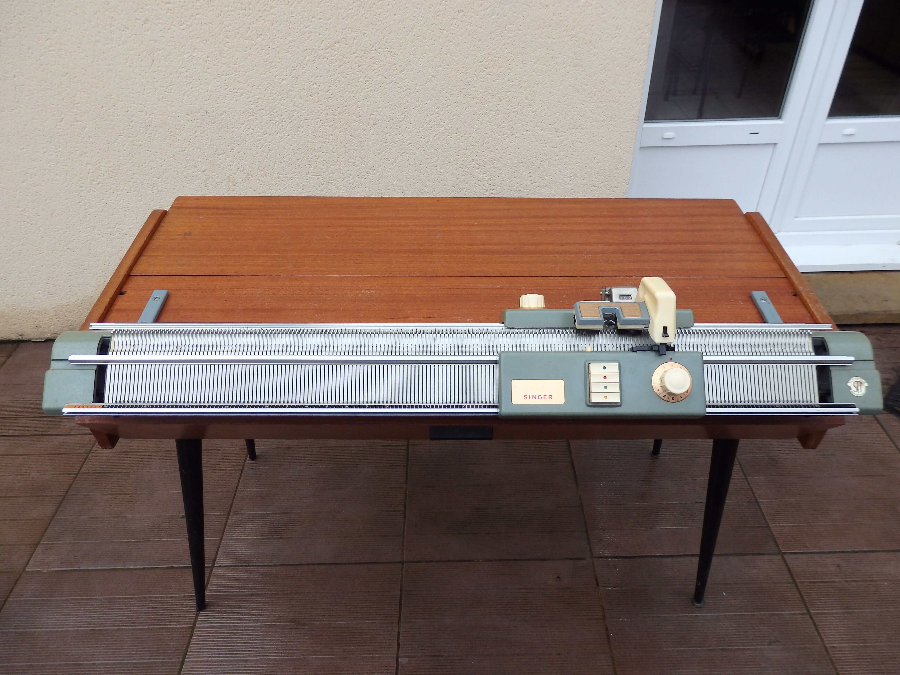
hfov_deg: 69.4
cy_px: 338
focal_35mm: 25
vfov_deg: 54.9
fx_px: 650
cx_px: 450
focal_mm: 4.5
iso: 200
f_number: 3
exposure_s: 1/30
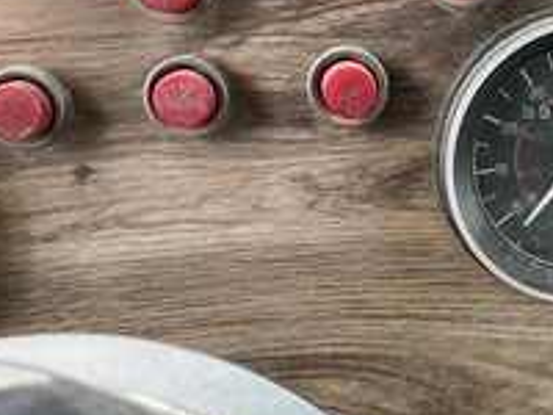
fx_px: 927
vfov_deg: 25.2
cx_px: 539
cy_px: 246
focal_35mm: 58
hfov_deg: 31.1
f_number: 1.8
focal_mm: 3
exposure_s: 1/60
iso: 64
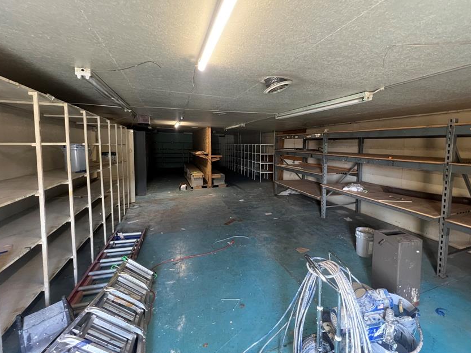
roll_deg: -0.1
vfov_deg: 78.0
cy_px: 162
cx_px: 275
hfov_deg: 93.6
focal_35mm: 16
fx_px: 218
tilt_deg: -3.4
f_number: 1.8
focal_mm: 1.57
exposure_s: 1/60
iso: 500
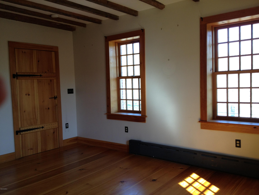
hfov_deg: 52.6
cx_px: 130
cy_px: 98
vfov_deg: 40.7
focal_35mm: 35
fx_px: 262
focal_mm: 4.28
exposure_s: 1/40
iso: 80
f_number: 2.4
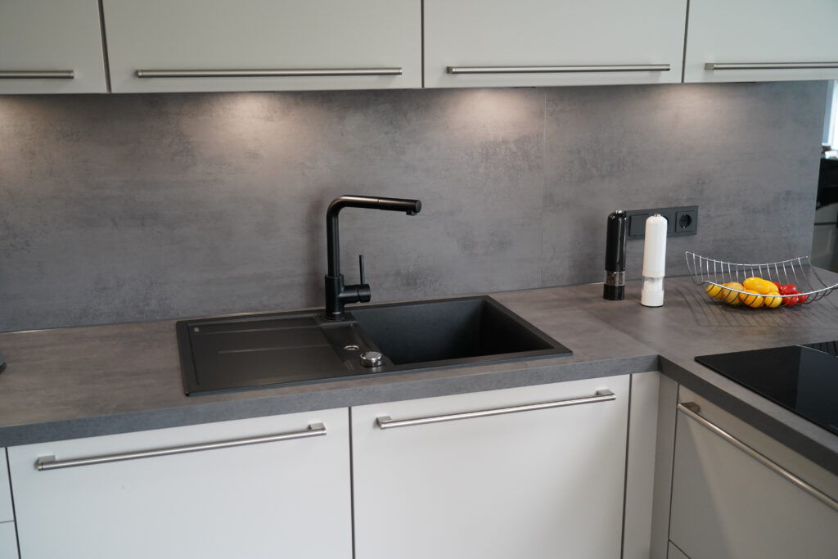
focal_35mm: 37
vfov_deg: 36.0
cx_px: 419
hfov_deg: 51.9
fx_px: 861
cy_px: 280
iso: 2500
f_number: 4
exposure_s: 1/125
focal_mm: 37
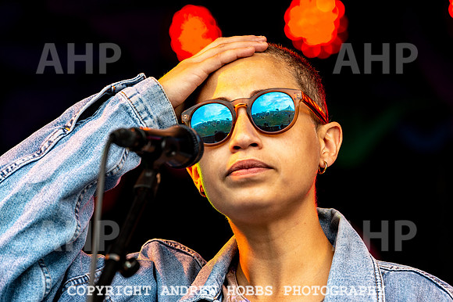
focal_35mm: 220
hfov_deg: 9.3
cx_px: 250
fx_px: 2772
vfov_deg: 6.2
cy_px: 136
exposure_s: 1/800
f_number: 5.6
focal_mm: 200
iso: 640
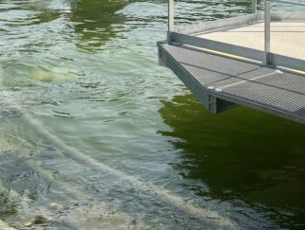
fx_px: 670
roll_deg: +1.0
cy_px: -71
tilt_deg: -0.6
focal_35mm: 76
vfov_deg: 18.1
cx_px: 162
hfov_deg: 25.6
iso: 80
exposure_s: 1/5714
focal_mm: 6.76
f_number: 1.78
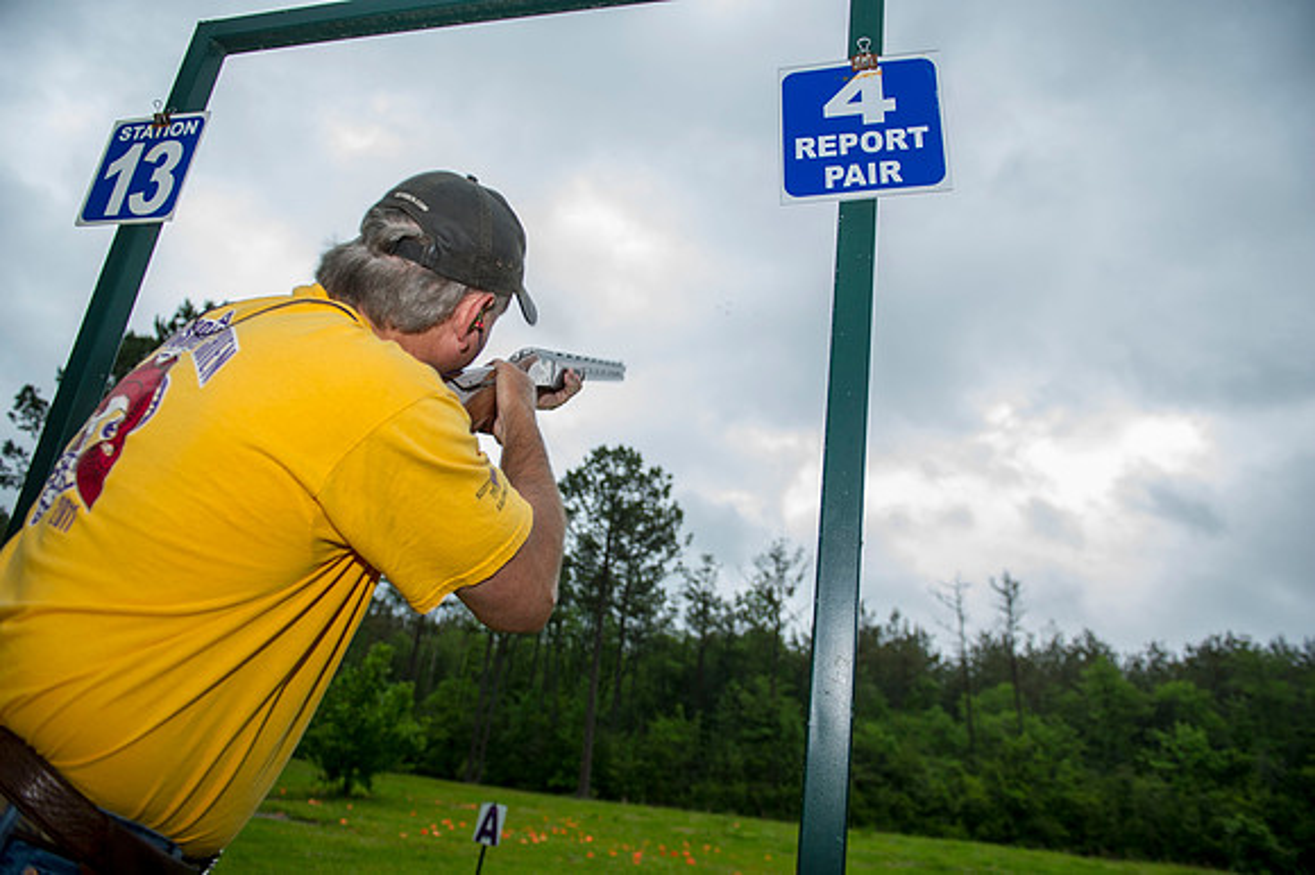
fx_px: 876
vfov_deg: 53.1
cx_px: 658
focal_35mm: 24
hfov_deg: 73.8
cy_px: 438
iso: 640
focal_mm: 24
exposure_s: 1/100
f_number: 3.5
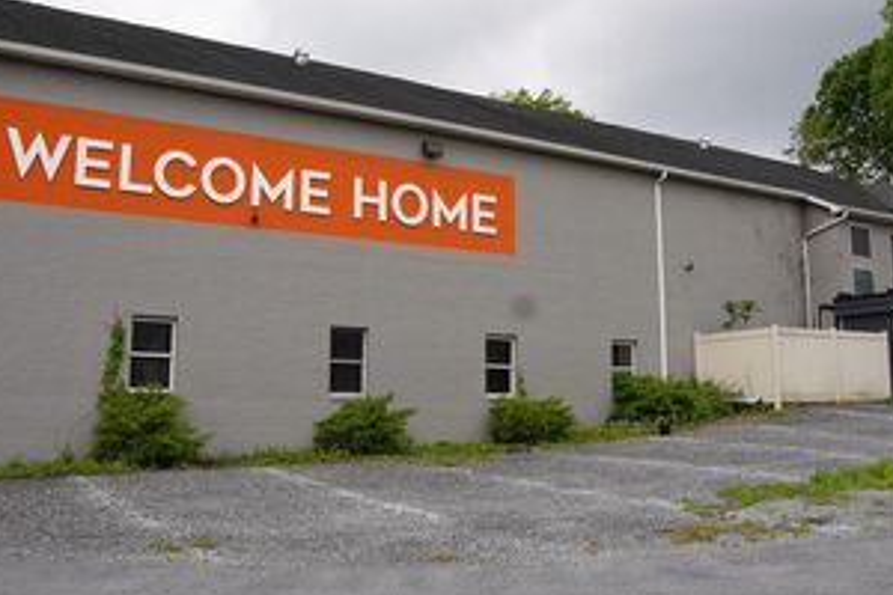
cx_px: 485
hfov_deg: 48.4
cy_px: 225
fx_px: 992
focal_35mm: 40
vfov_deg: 33.2
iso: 100
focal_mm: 24
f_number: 5
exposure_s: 1/320
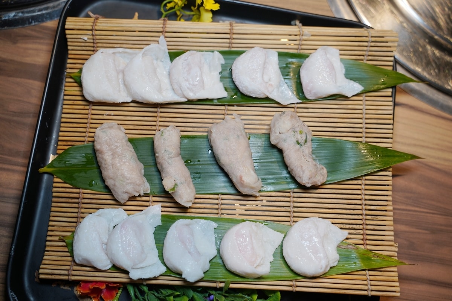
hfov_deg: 48.5
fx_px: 502
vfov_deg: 33.4
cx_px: 226
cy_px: 150
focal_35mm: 40
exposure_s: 1/60
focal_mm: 40
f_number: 4
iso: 160
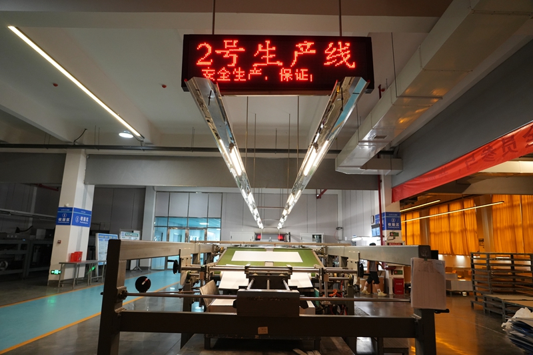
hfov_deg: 73.8
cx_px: 266
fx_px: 355
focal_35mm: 24
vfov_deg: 53.1
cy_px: 178
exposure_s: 1/60
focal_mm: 24
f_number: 4
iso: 3200
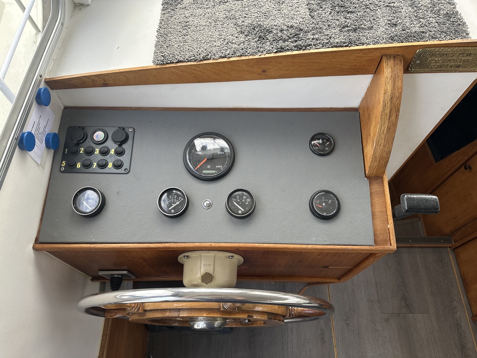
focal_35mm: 24
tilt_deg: -59.6
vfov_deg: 56.8
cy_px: 179
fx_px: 331
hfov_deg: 71.6
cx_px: 238
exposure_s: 1/233
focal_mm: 6.86
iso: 80
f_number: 1.78
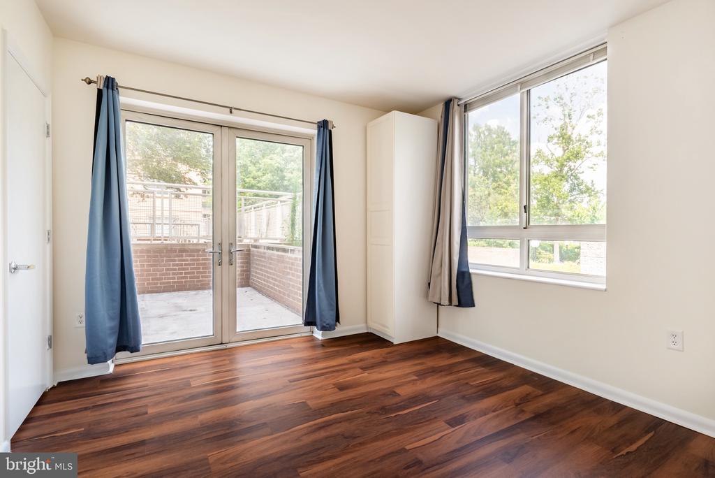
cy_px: 239
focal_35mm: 17
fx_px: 338
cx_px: 358
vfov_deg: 70.5
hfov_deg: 93.2
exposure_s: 1/125
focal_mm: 17
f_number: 8
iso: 640
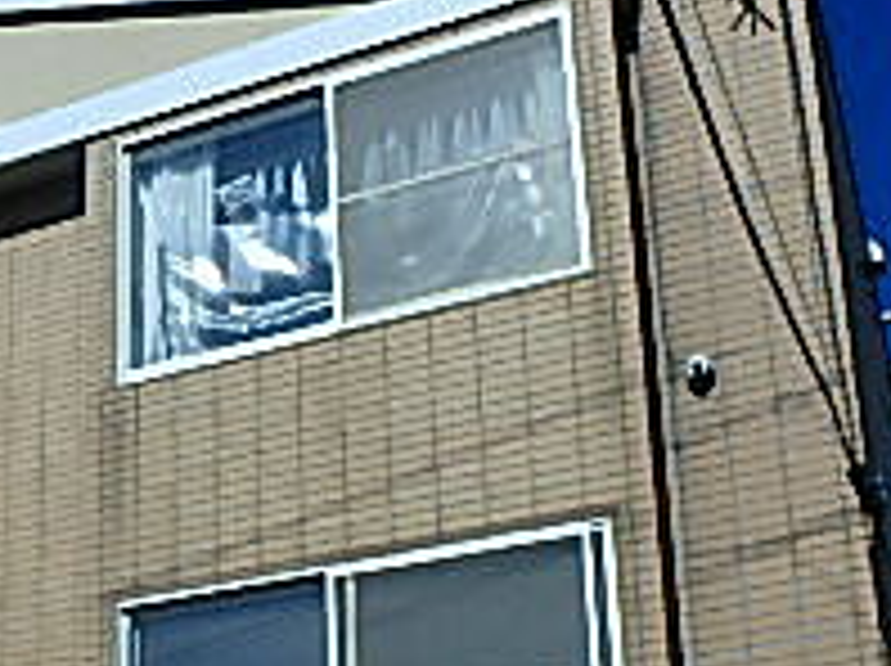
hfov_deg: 27.6
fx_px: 1748
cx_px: 104
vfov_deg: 20.0
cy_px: 828
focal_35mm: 68
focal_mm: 3.7
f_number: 6
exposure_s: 1/1000
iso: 125
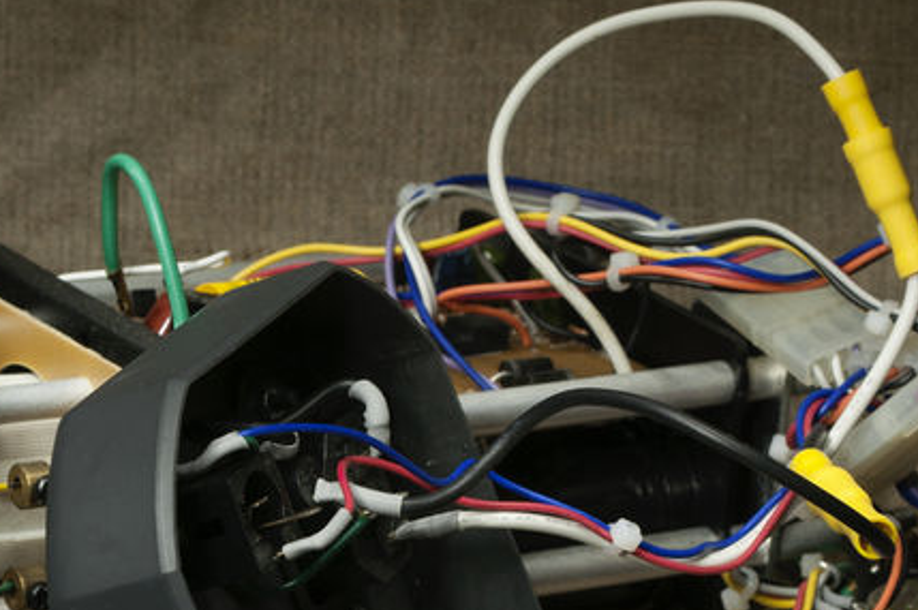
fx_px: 4967
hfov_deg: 10.6
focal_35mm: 195
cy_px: 459
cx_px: 366
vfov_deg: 7.0
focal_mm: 62
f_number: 10
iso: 200
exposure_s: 13
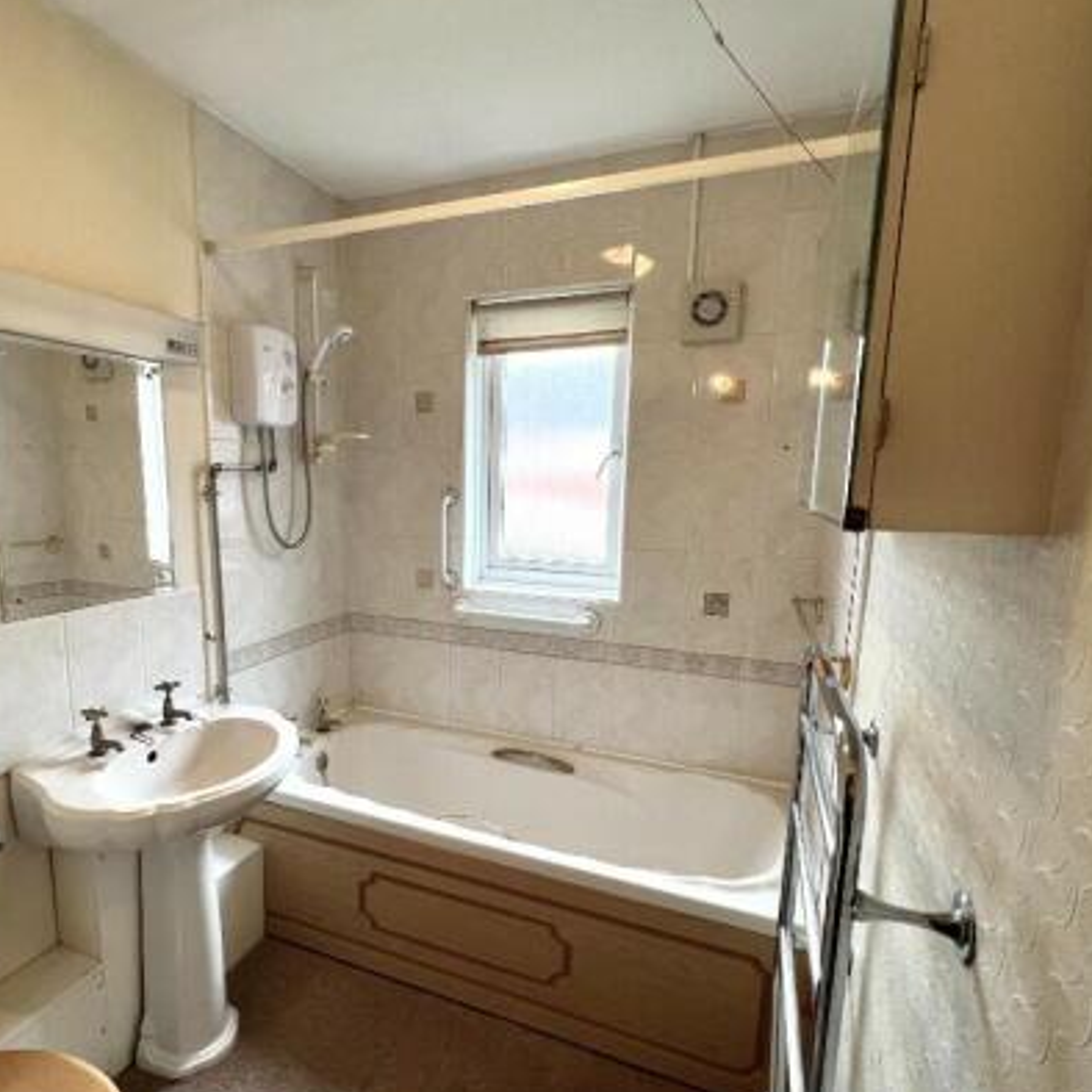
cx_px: 473
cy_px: 583
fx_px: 607
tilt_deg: -9.8
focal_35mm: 17
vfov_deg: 83.8
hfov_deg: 83.5
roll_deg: -0.9
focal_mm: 1.57
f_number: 1.8
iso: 160
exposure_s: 1/99
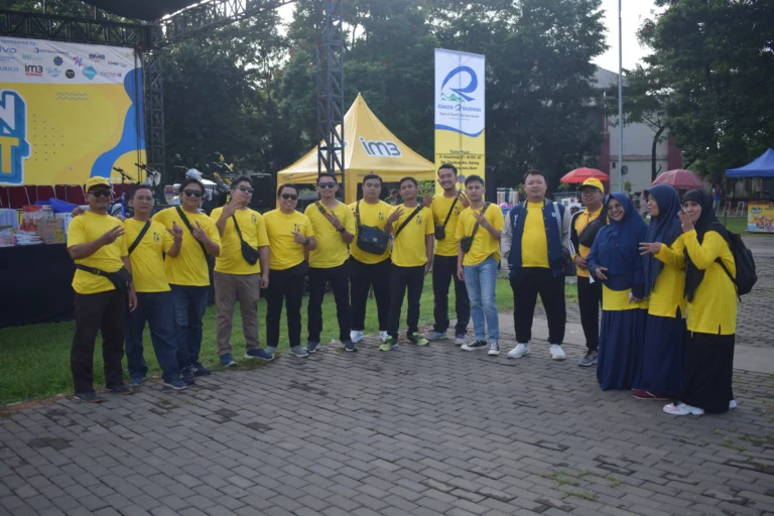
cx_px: 387
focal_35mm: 34
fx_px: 742
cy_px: 258
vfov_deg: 38.4
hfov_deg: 55.1
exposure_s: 1/320
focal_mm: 23
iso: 200
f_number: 3.8
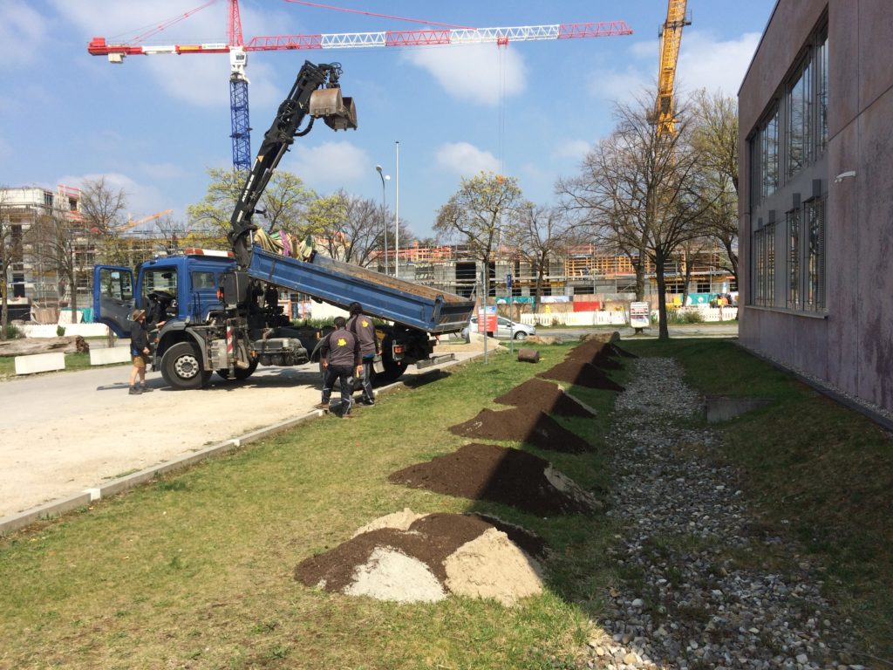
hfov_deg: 61.7
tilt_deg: -2.6
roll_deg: +1.2
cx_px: 446
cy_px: 335
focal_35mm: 29
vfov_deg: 48.2
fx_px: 748
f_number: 2.2
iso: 32
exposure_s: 1/2160
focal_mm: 4.15
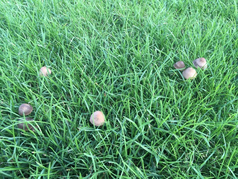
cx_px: 119
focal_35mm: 29
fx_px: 199
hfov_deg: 61.7
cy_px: 90
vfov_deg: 48.2
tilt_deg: -51.5
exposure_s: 1/50
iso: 25
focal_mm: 4.15
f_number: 2.2
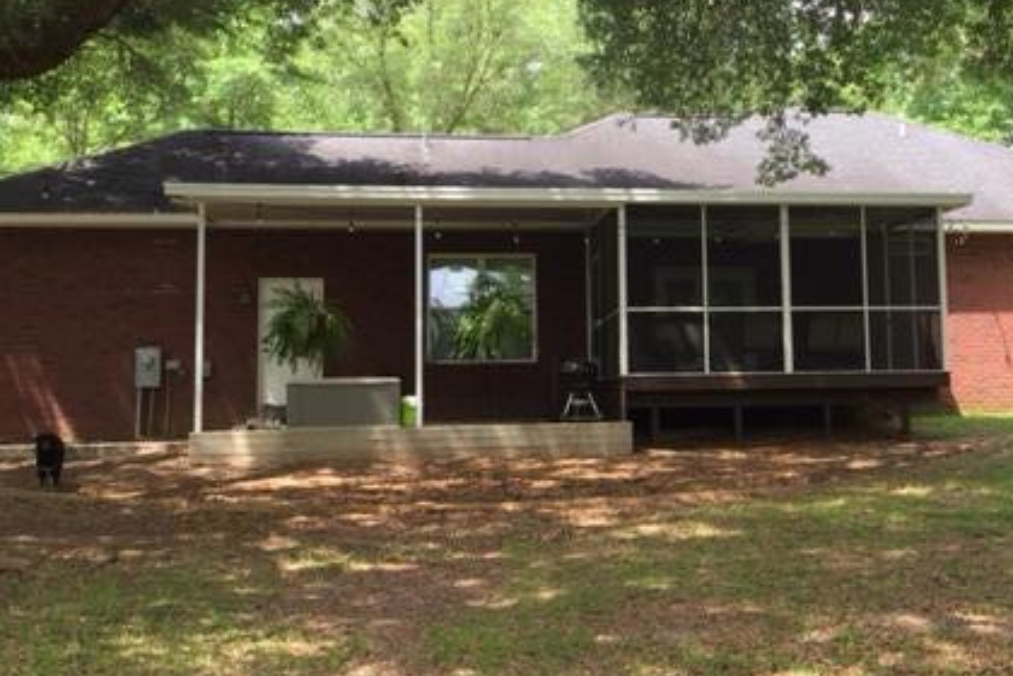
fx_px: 1294
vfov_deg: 29.2
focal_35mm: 46
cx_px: 637
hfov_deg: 42.4
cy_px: 278
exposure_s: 1/306
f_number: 2.2
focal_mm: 4.15
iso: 32
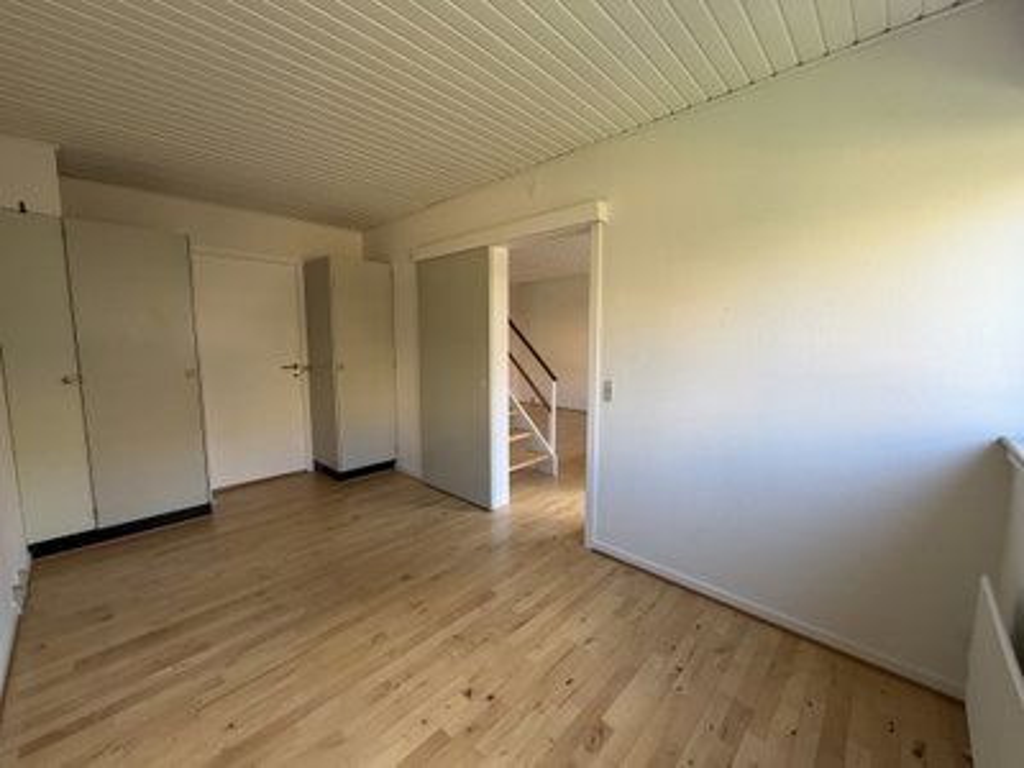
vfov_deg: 85.7
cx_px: 512
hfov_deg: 102.1
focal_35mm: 14
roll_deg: +0.1
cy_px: 384
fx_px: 414
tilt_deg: -6.1
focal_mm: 2.22
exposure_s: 1/121
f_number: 2.2
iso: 125
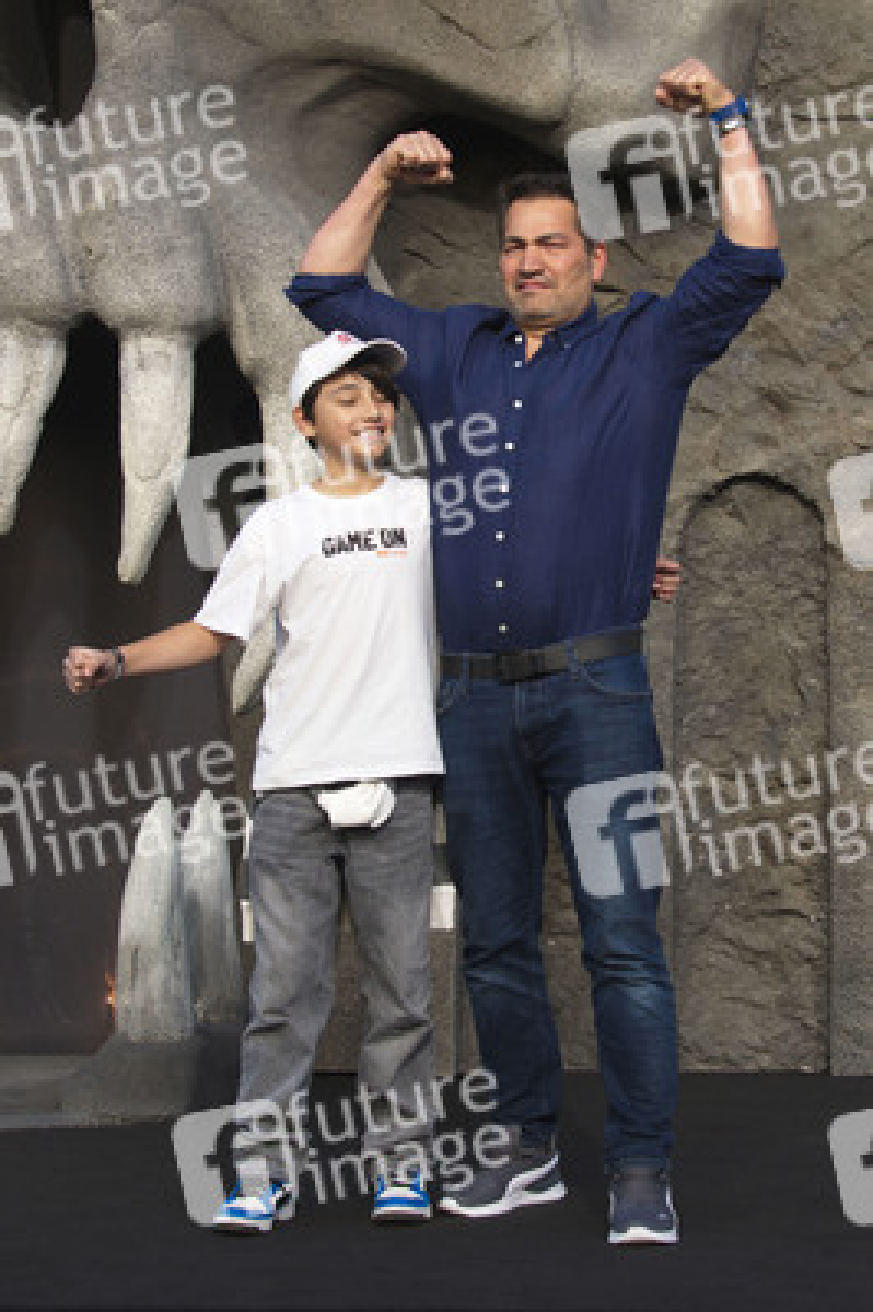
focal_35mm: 45
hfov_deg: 29.8
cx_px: 436
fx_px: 1640
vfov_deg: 43.6
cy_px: 656
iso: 320
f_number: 6.3
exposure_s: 1/250
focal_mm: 45
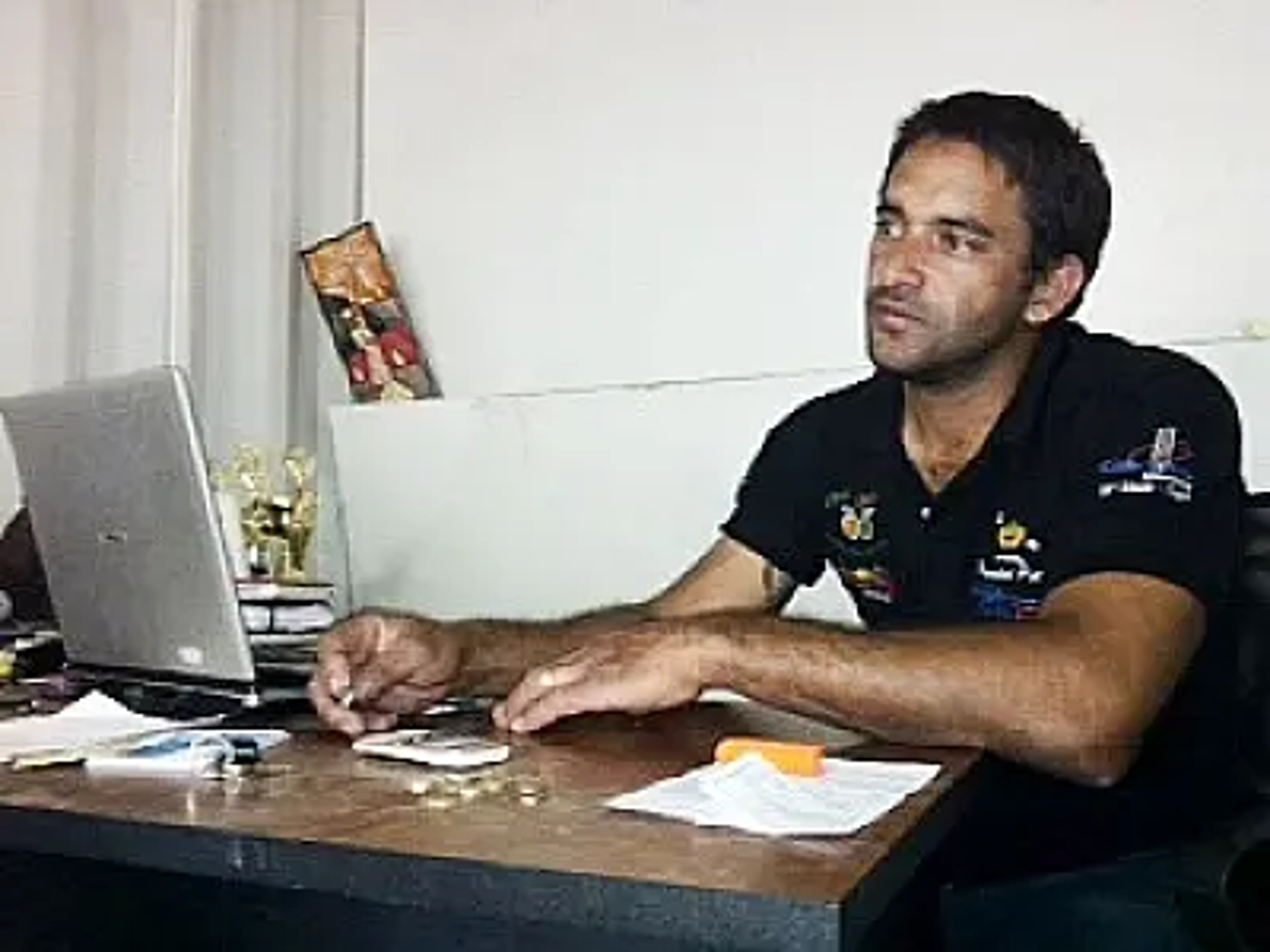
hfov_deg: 52.6
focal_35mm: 35
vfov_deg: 40.7
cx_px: 635
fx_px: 1284
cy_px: 476
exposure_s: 1/17
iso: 200
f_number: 2.8
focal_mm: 3.85
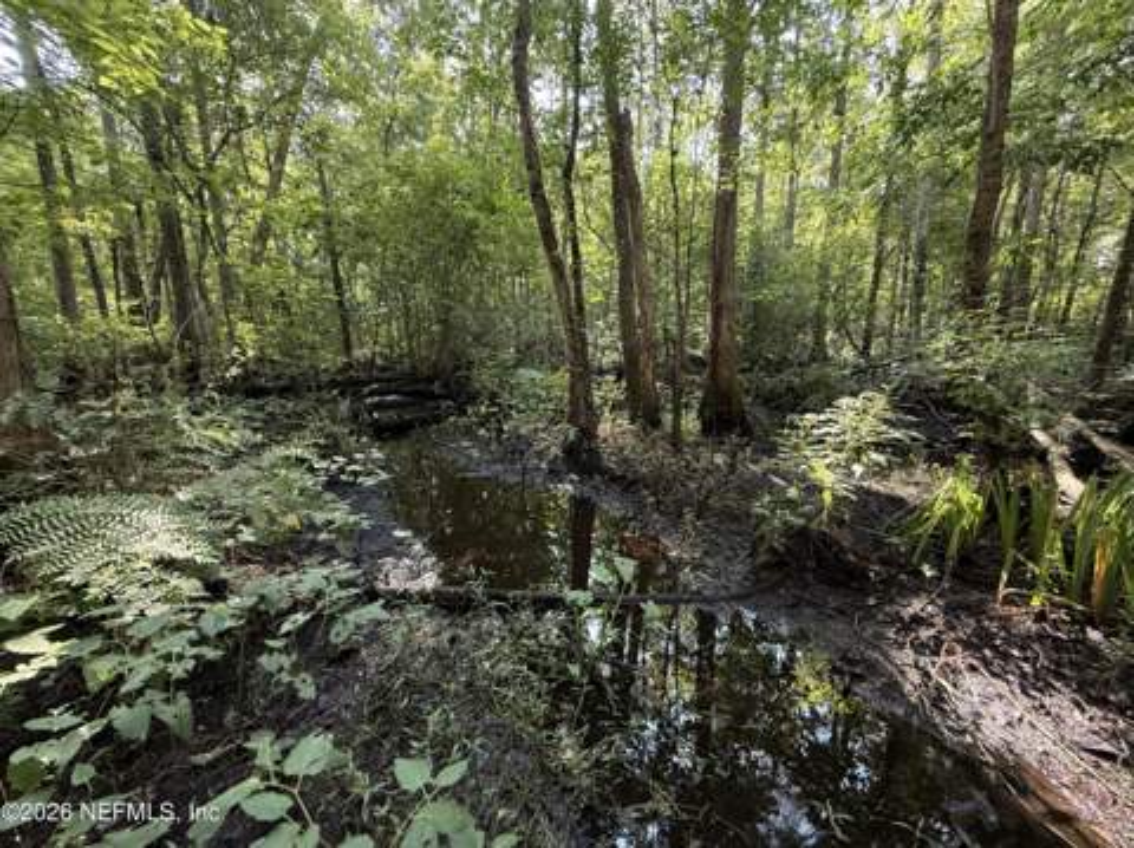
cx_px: 567
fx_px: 458
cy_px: 424
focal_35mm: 14
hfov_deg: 102.1
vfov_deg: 85.6
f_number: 2.2
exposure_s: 1/99
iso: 250
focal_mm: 2.22
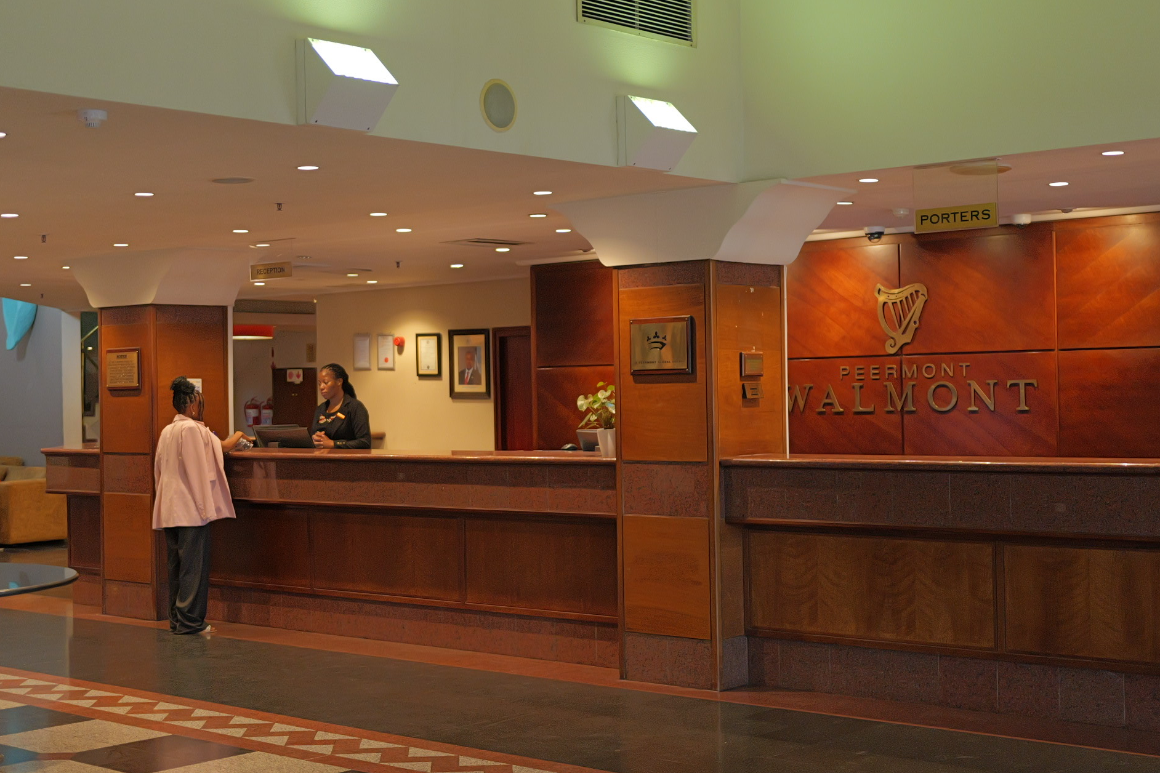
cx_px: 588
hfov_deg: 37.5
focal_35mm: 53
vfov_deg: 25.5
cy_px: 383
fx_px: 1708
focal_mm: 35
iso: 1600
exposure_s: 1/200
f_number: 1.8
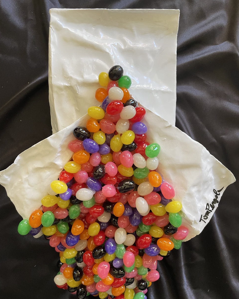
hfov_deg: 51.5
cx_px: 117
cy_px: 164
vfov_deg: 62.1
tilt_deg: -85.6
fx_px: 247
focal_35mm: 28
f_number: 1.6
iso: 125
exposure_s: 1/60
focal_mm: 4.2
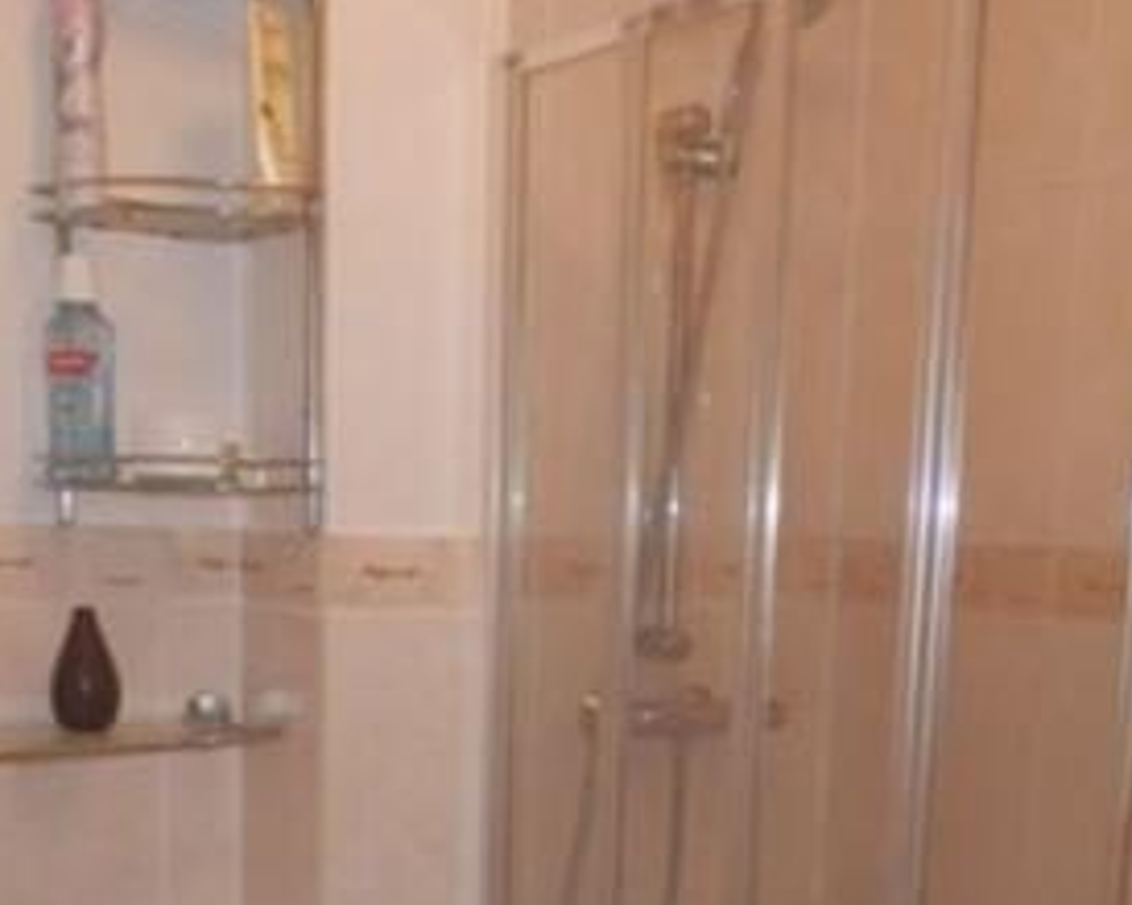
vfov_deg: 27.9
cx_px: 527
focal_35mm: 52
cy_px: 833
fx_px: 1742
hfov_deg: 36.0
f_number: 3
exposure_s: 1/30
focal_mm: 4.5
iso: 100
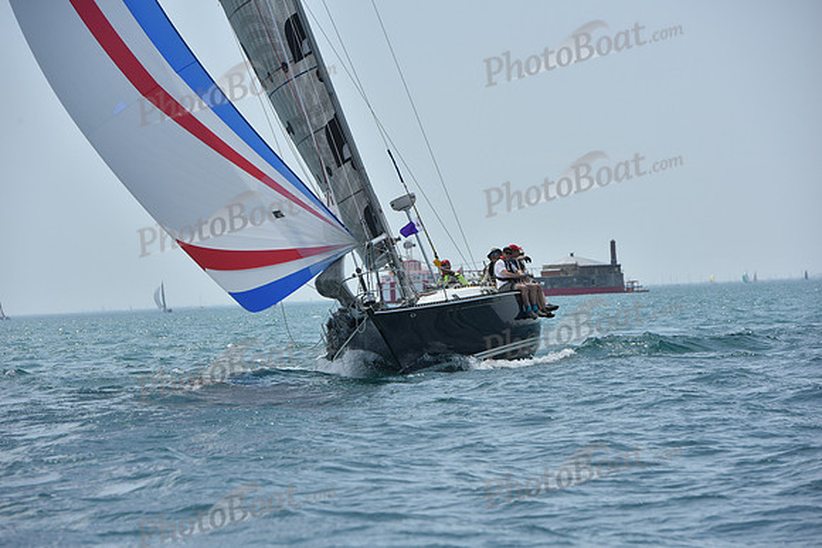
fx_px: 4339
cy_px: 274
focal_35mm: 190
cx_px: 411
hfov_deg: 10.8
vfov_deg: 7.2
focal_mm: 190
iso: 250
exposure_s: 1/1250
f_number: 9
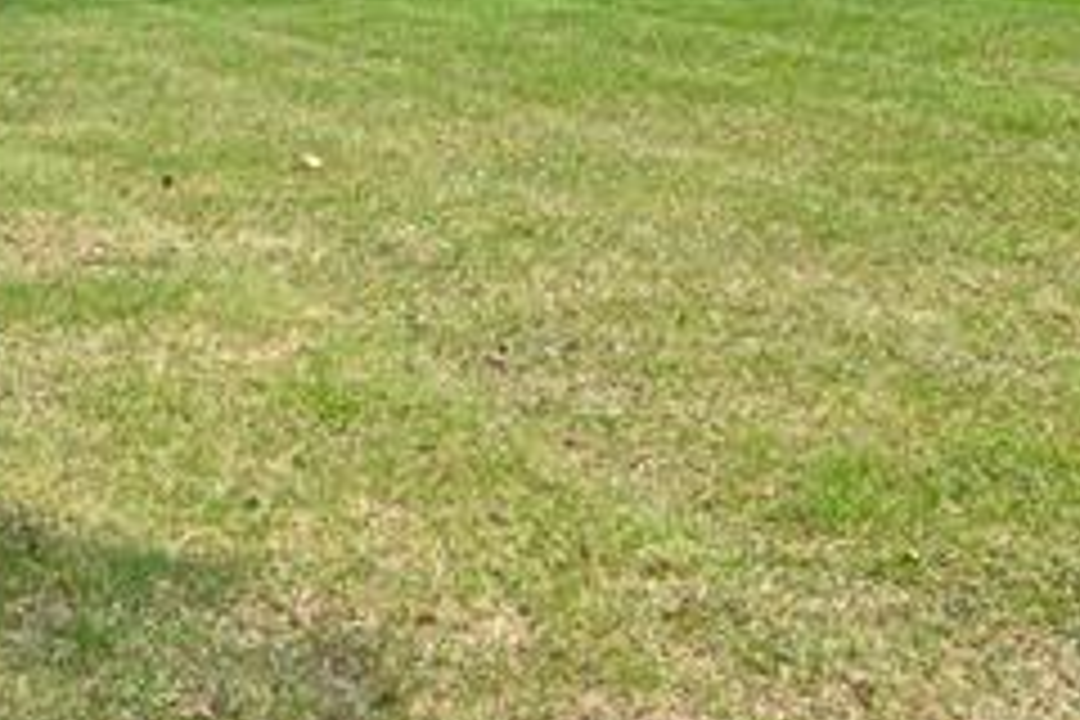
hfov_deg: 28.6
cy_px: -126
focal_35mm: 66
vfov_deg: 19.5
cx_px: 4
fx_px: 1984
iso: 100
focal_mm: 15.5
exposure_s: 1/200
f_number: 9
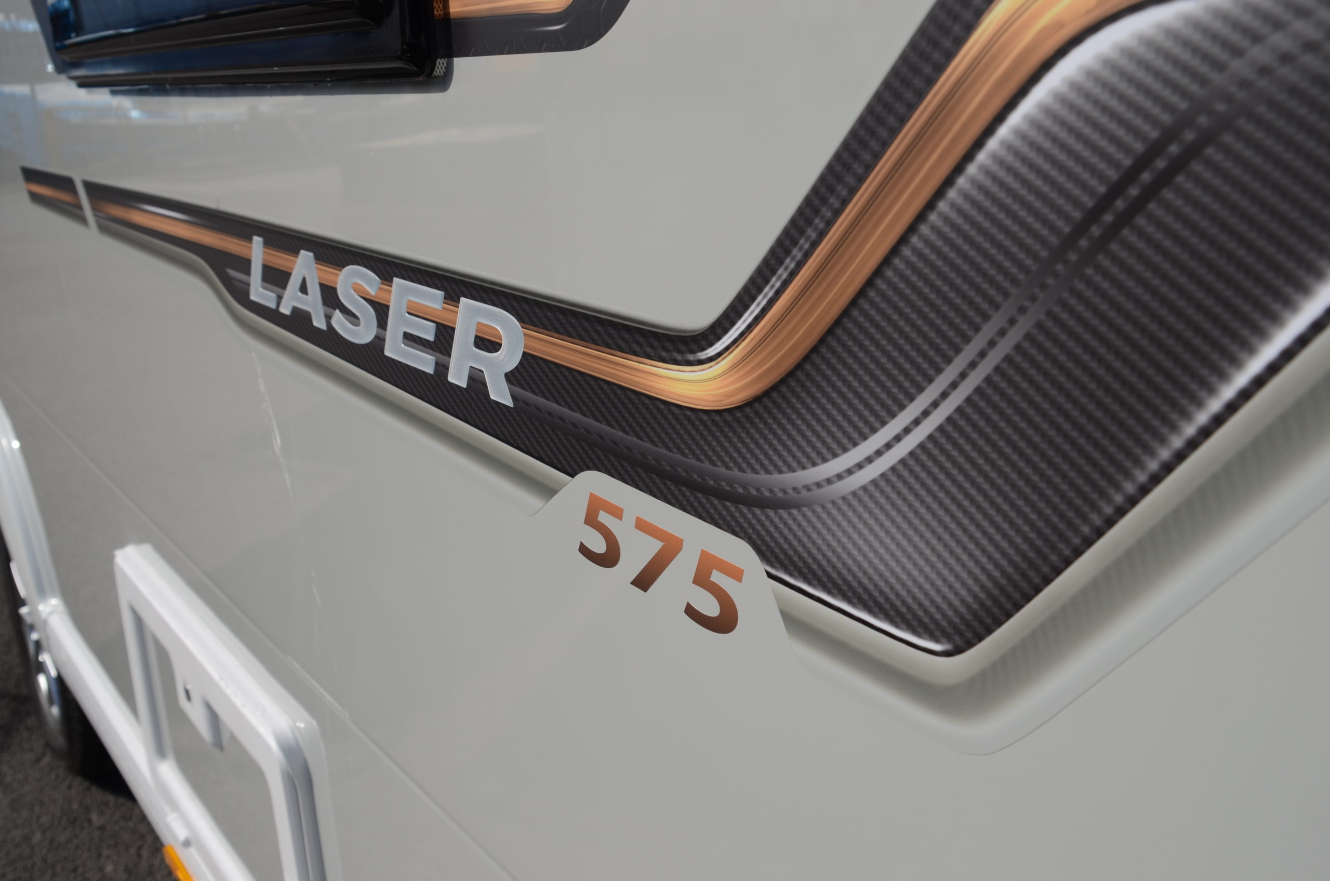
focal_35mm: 36
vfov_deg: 36.7
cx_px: 665
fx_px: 1327
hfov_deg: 53.2
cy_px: 440
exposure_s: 1/200
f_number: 7.1
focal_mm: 24
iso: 100
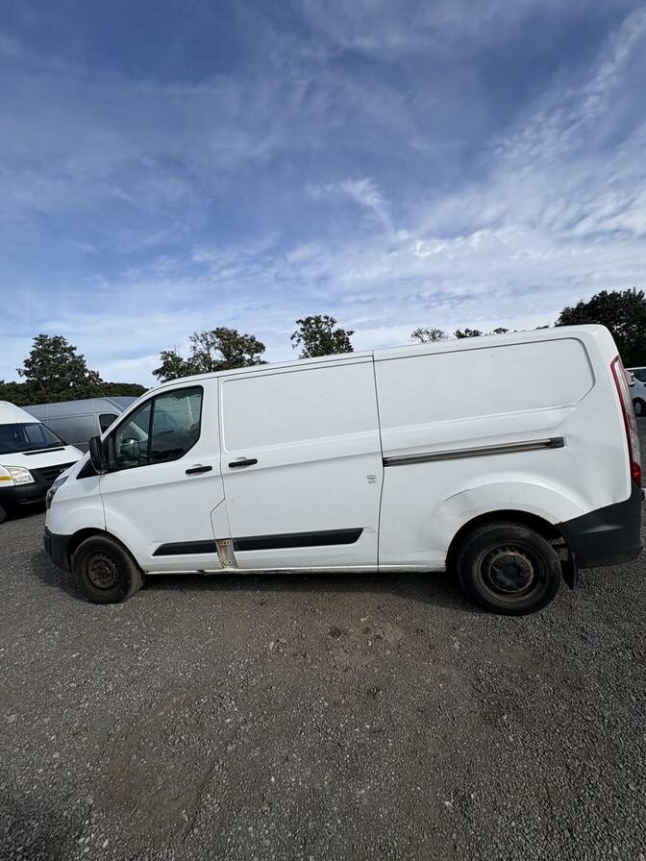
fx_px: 348
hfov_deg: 85.7
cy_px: 430
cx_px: 323
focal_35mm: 14
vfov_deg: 102.1
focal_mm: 2.22
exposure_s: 1/2874
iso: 50
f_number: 2.2
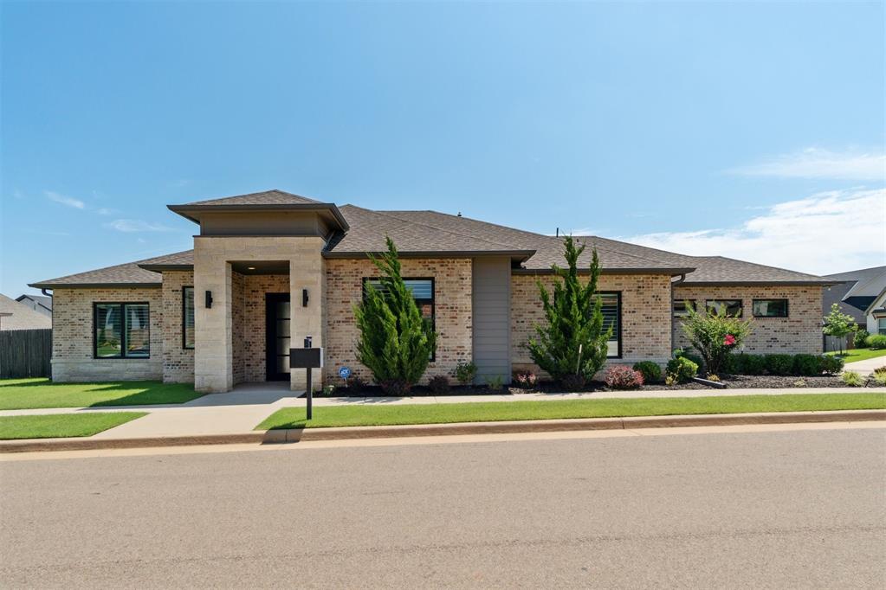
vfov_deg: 67.4
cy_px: 295
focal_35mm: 18
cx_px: 443
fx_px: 443
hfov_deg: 90.0
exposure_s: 1/500
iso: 100
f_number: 8
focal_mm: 12
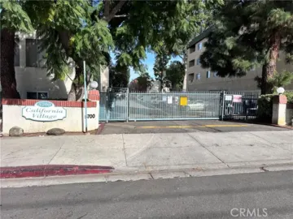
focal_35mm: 24
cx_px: 146
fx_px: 203
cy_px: 110
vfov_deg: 56.8
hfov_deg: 71.6
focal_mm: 6.86
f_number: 1.78
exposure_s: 1/3356
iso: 80
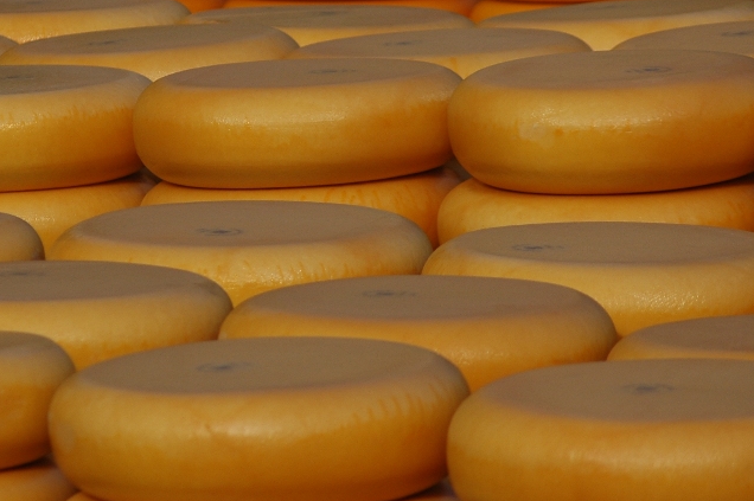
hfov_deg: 4.3
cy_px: 126
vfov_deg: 2.8
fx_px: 10108
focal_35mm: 483
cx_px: 254
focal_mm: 200
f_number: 5.6
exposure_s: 1/500
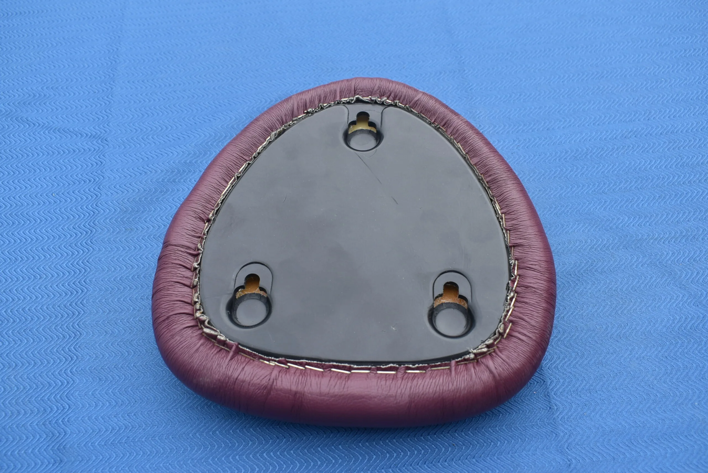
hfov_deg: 59.5
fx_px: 620
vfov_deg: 41.8
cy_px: 236
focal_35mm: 32
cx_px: 354
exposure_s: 1/250
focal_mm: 21
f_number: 7.1
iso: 200
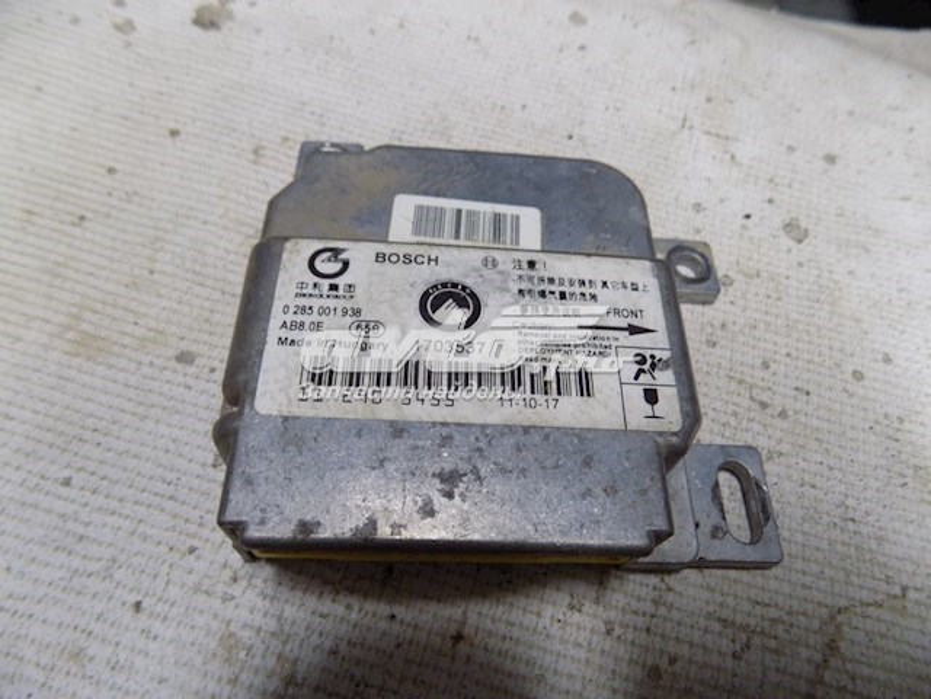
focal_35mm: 23
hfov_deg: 73.9
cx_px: 466
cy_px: 350
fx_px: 619
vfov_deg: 58.9
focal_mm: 4
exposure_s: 1/30
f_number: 3.1
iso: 280
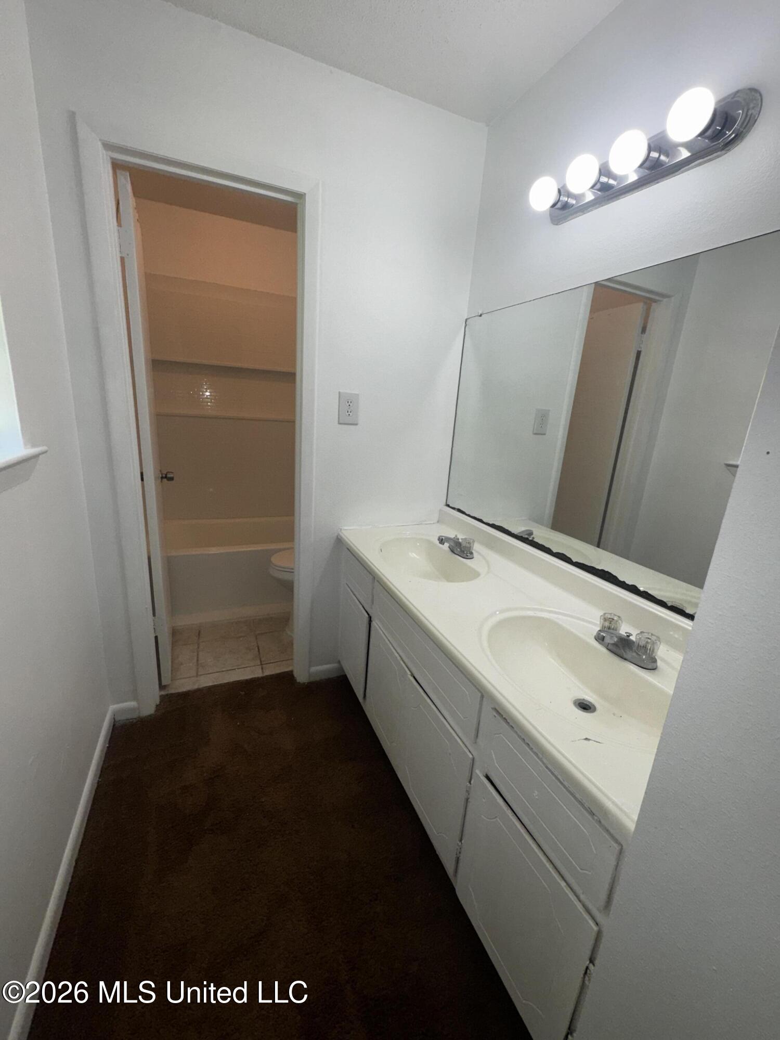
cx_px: 390
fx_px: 421
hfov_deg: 85.7
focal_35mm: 14
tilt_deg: -15.9
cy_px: 520
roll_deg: -3.3
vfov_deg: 102.1
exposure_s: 1/122
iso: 40
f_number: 2.2
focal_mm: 2.22
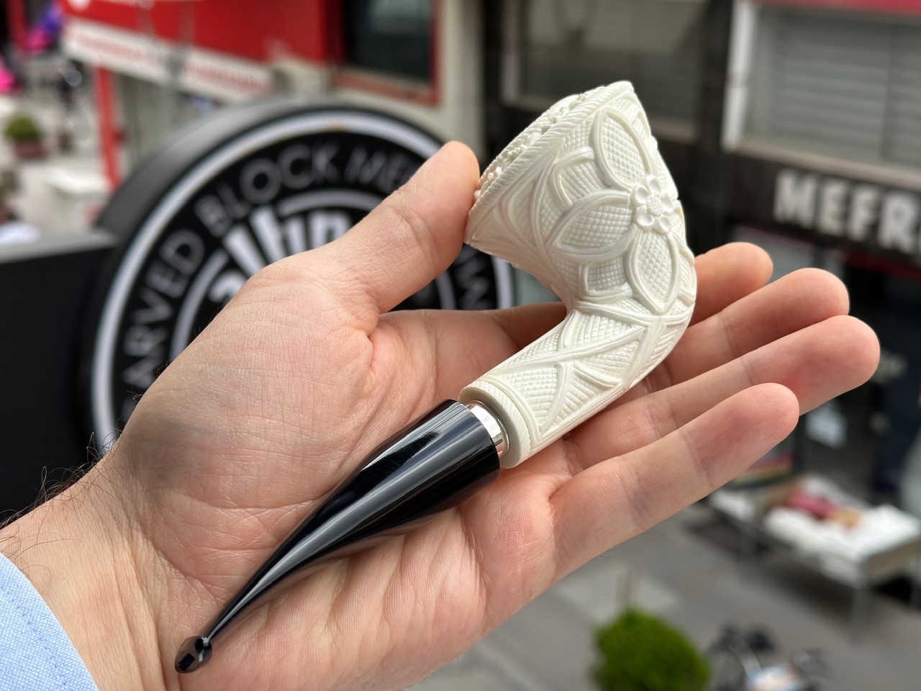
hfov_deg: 39.7
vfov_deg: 30.3
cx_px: 460
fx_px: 1277
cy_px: 346
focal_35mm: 48
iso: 64
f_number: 1.78
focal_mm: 6.86
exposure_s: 1/1145
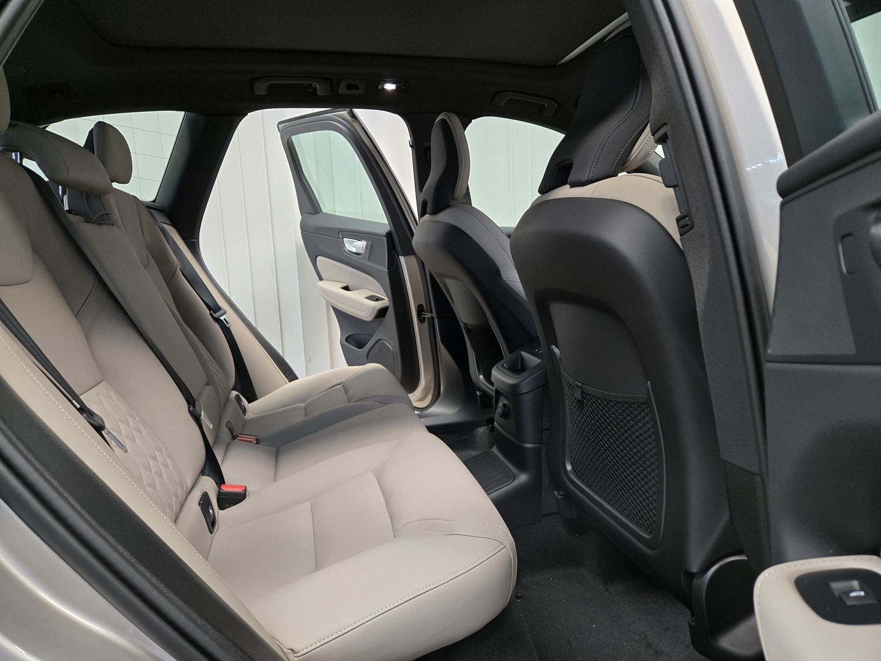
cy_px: 330
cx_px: 440
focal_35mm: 23
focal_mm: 5.4
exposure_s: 1/90.1
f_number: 1.8
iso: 320
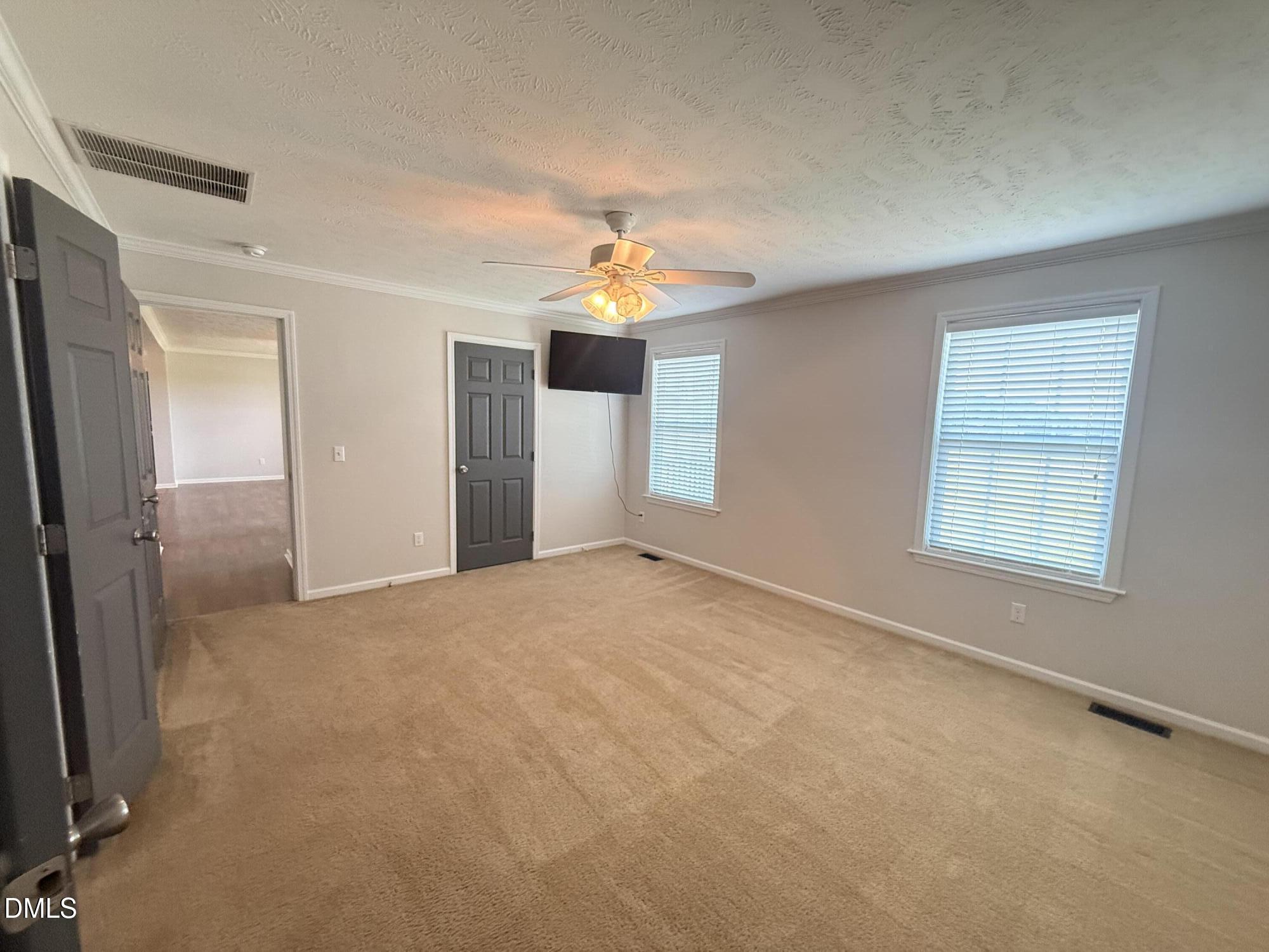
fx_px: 513
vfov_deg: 85.7
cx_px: 634
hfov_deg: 102.1
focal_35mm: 14
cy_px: 476
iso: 500
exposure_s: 1/120
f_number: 2.2
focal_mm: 2.22
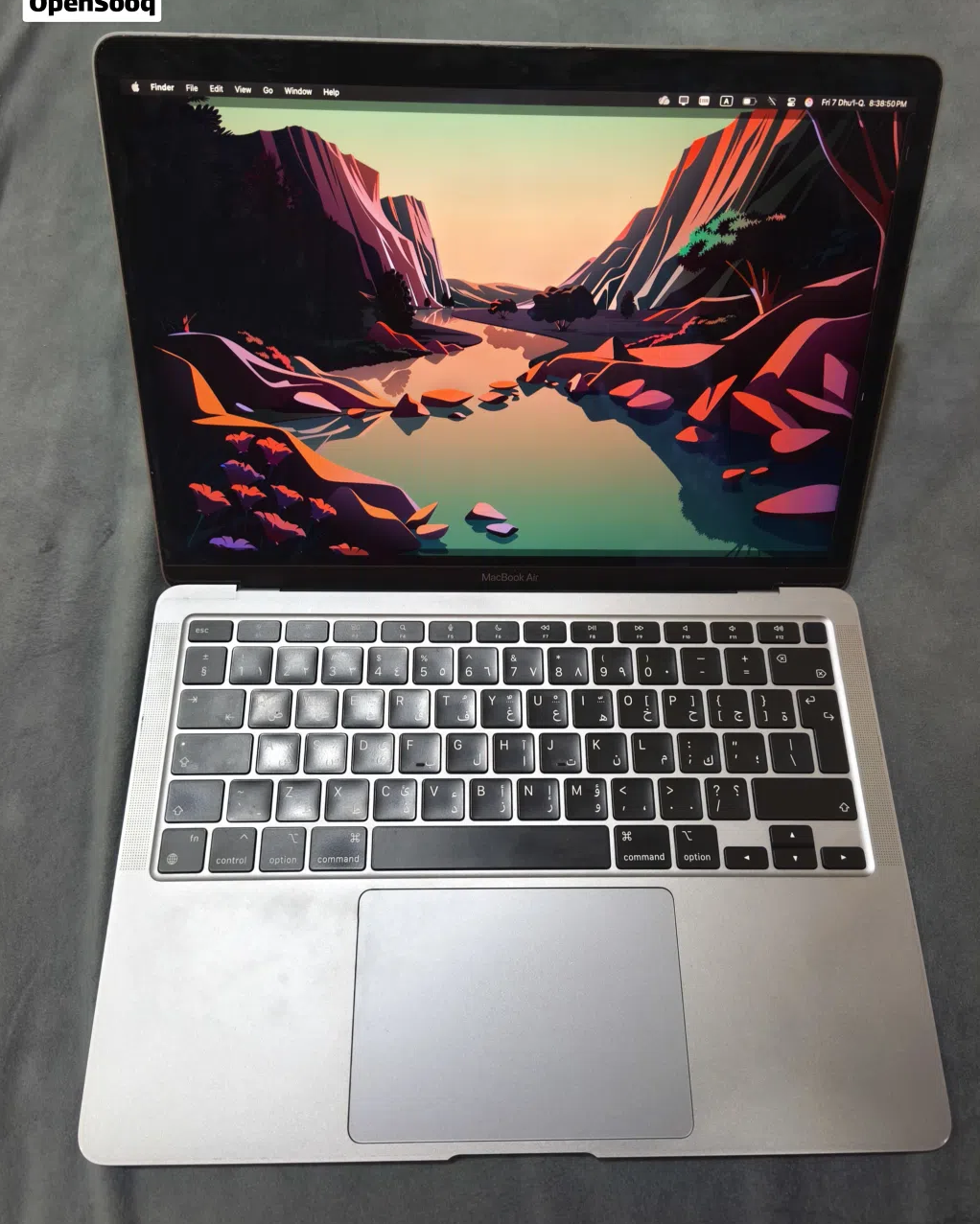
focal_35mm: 24
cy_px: 584
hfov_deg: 58.8
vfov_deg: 70.2
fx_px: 870
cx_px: 490
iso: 800
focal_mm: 5.35
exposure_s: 1/30
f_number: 1.7
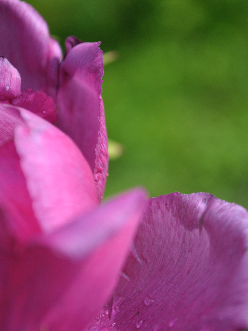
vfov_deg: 16.5
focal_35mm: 120
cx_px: 111
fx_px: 1144
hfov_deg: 12.4
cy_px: 165
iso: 200
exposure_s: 1/400
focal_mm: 55
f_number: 5.6
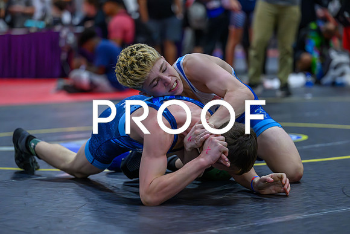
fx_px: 1275
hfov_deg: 15.6
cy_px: 133
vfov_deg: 10.5
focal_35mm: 131
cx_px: 159
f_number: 2.8
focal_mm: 115
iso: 10000
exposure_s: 1/800
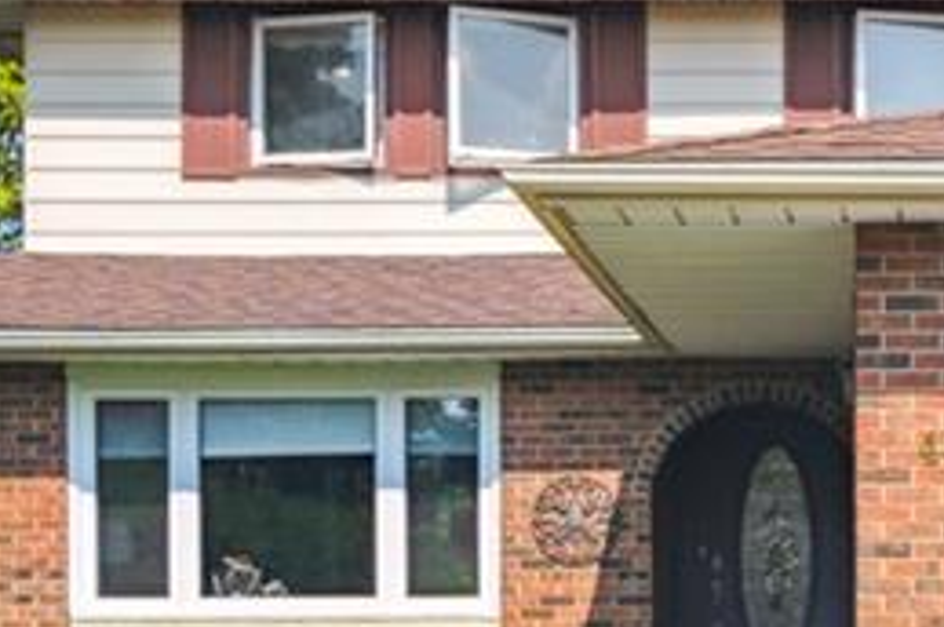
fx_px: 2225
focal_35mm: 85
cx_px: 1031
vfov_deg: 15.9
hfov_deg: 22.6
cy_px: 505
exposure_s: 1/2000
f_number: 8
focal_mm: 21.5
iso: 200
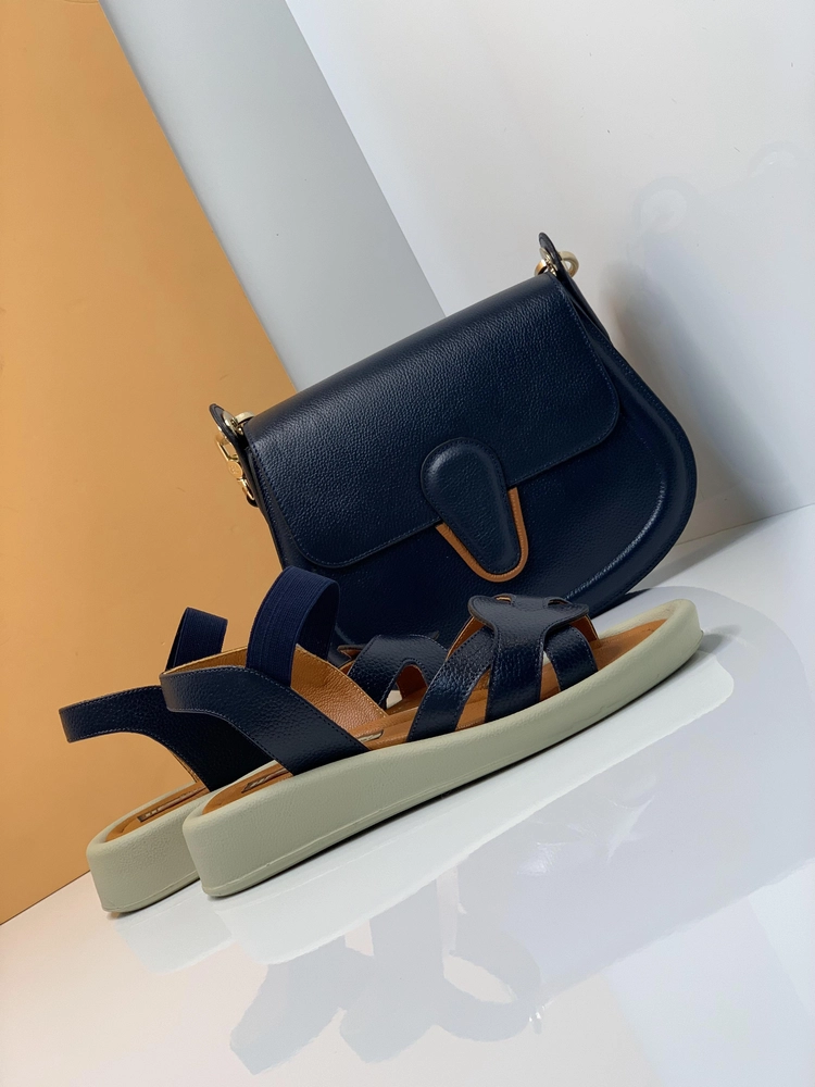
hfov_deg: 28.0
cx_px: 408
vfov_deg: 36.8
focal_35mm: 52
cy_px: 544
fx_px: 1632
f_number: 2.4
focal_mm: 6
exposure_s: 1/100
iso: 40
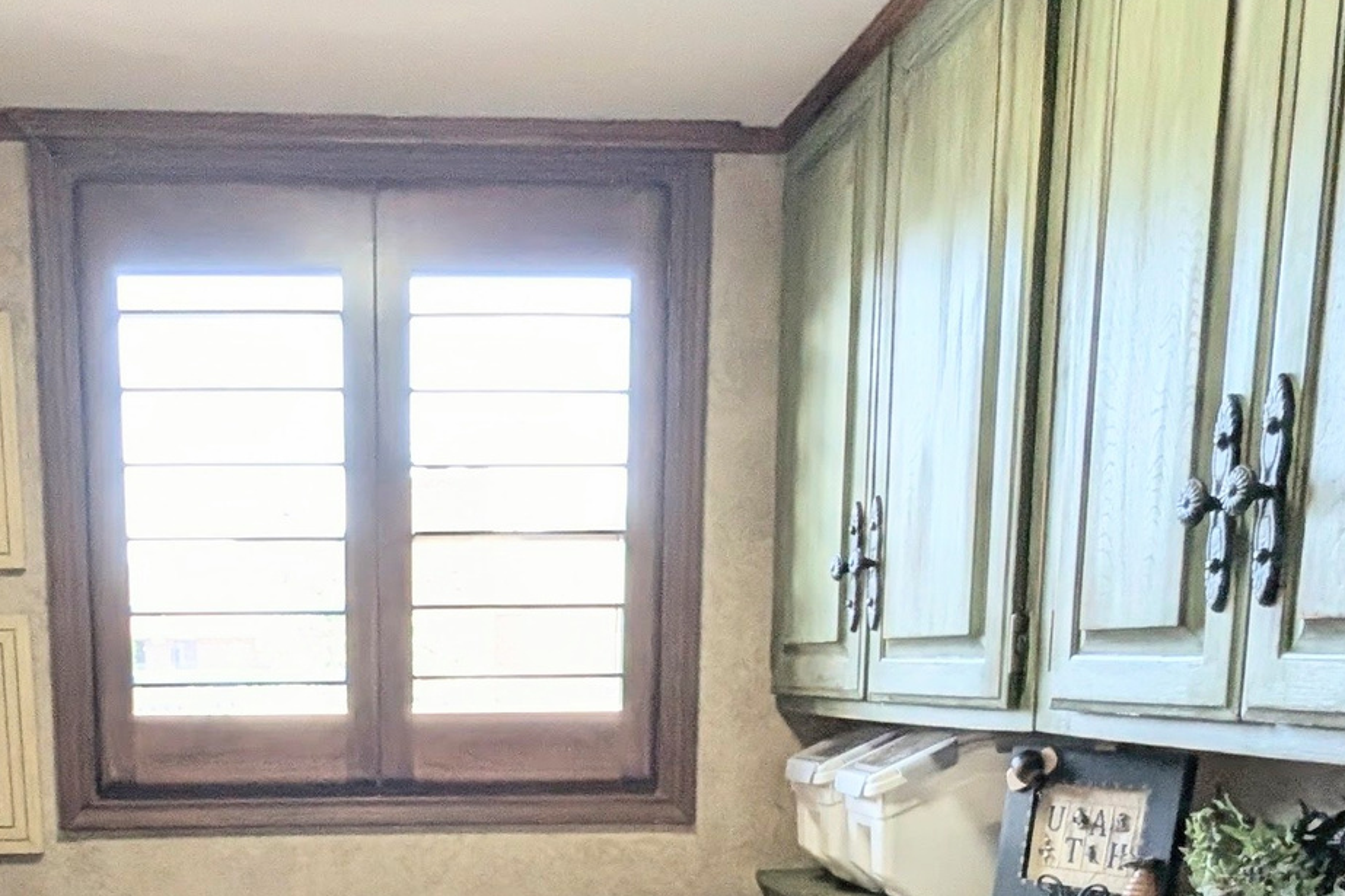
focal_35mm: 30
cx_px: 420
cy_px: 979
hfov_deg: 60.1
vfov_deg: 36.9
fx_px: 1121
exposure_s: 1/51.5
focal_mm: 1.95
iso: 103
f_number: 2.2
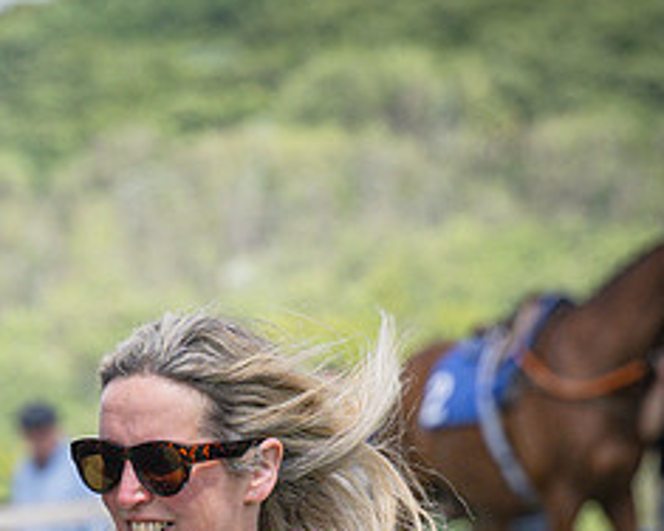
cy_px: 463
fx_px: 11654
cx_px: -116
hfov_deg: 3.3
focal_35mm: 593
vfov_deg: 2.6
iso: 400
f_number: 5
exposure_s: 1/1600
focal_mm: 125
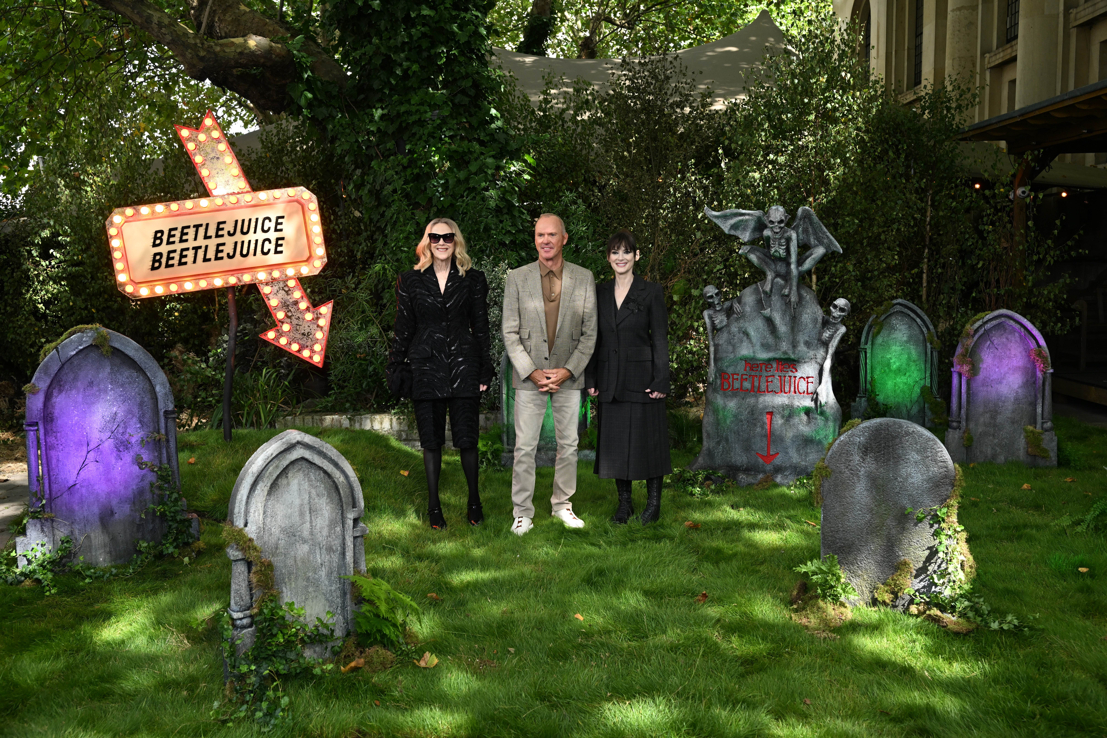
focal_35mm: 31
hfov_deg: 60.3
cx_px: 554
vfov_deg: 42.3
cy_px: 369
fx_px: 953
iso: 400
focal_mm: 31
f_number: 5
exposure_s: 1/200
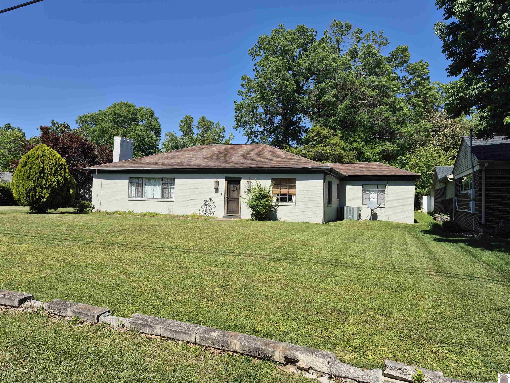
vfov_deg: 58.9
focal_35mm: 23
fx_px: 339
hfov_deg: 73.9
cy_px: 192
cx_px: 255
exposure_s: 1/2200
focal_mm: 5.4
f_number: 1.8
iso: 25
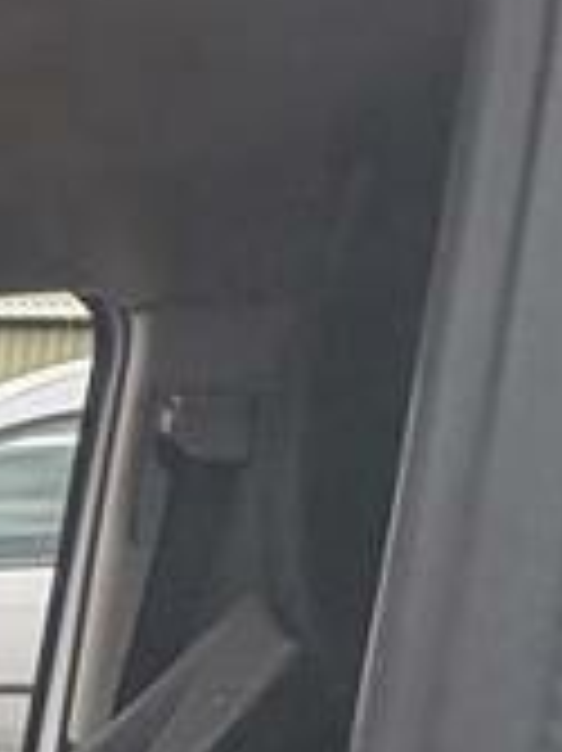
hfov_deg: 13.8
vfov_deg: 24.0
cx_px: -796
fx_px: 1626
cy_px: 865
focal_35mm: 75
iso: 64
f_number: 2.2
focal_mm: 2.22
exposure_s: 1/362
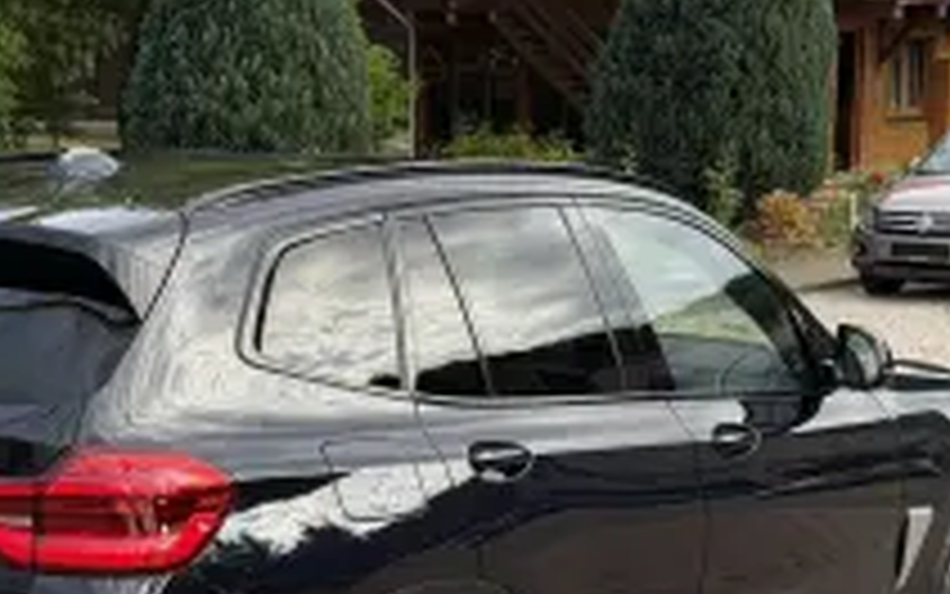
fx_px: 2253
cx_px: 315
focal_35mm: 87
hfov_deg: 23.7
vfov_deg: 15.0
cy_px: 454
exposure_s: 1/875
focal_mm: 6.76
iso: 64
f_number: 1.78
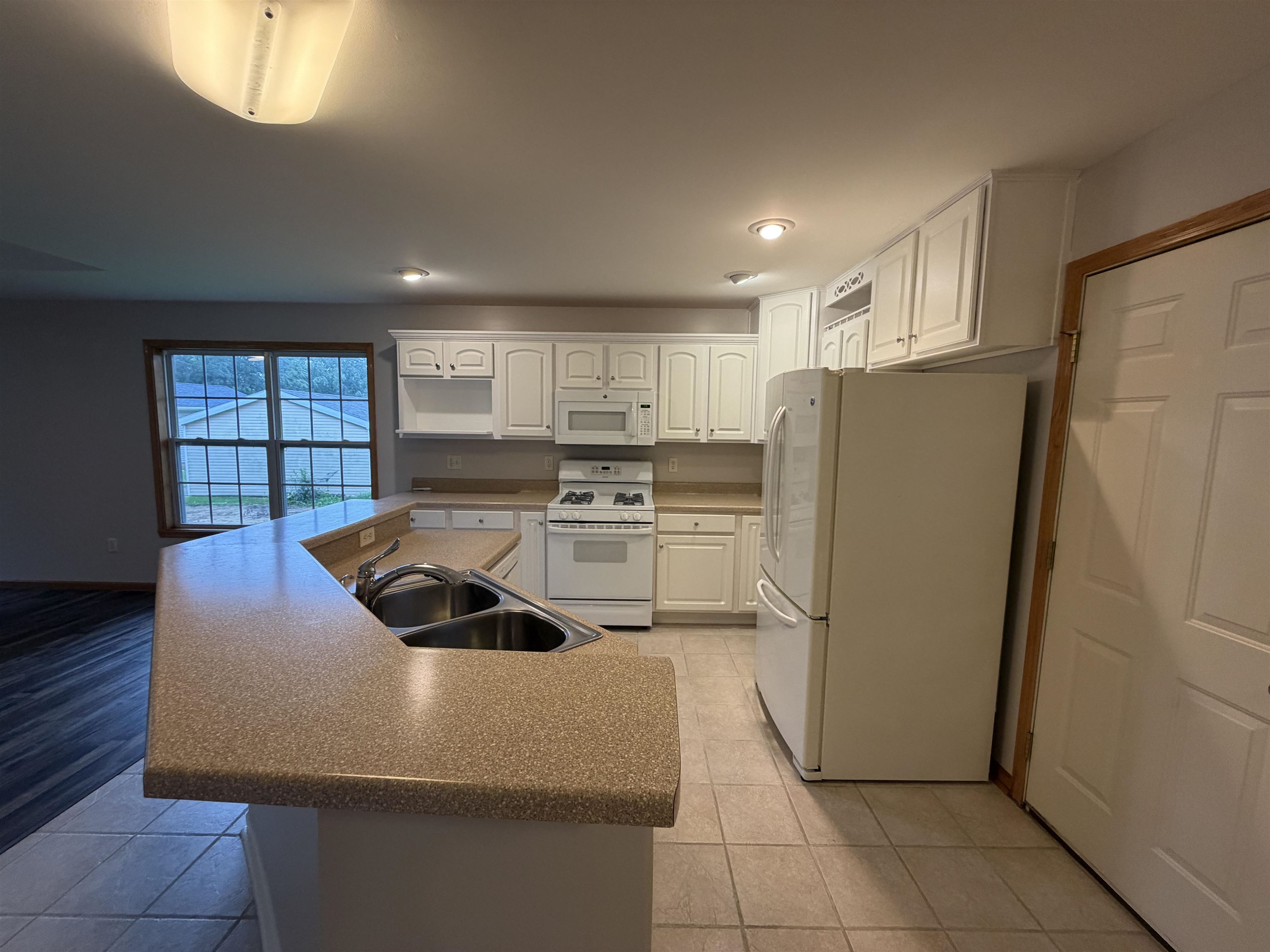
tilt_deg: -5.6
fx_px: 514
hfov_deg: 102.1
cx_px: 635
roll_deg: -0.6
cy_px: 476
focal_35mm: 14
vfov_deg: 85.7
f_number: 2.2
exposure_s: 1/60
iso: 200
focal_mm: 2.22
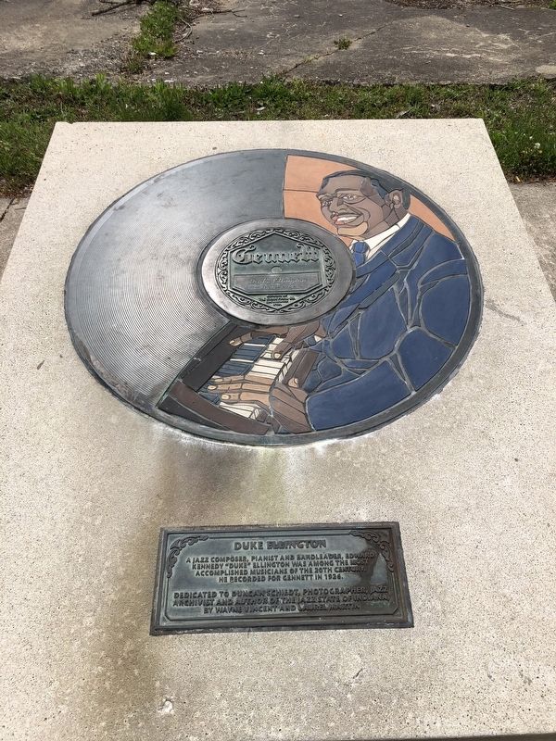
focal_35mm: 28
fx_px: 600
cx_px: 278
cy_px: 370
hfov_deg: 49.7
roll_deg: -0.4
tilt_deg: -41.5
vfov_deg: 63.4
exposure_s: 1/3436
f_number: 1.8
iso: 20
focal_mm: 4
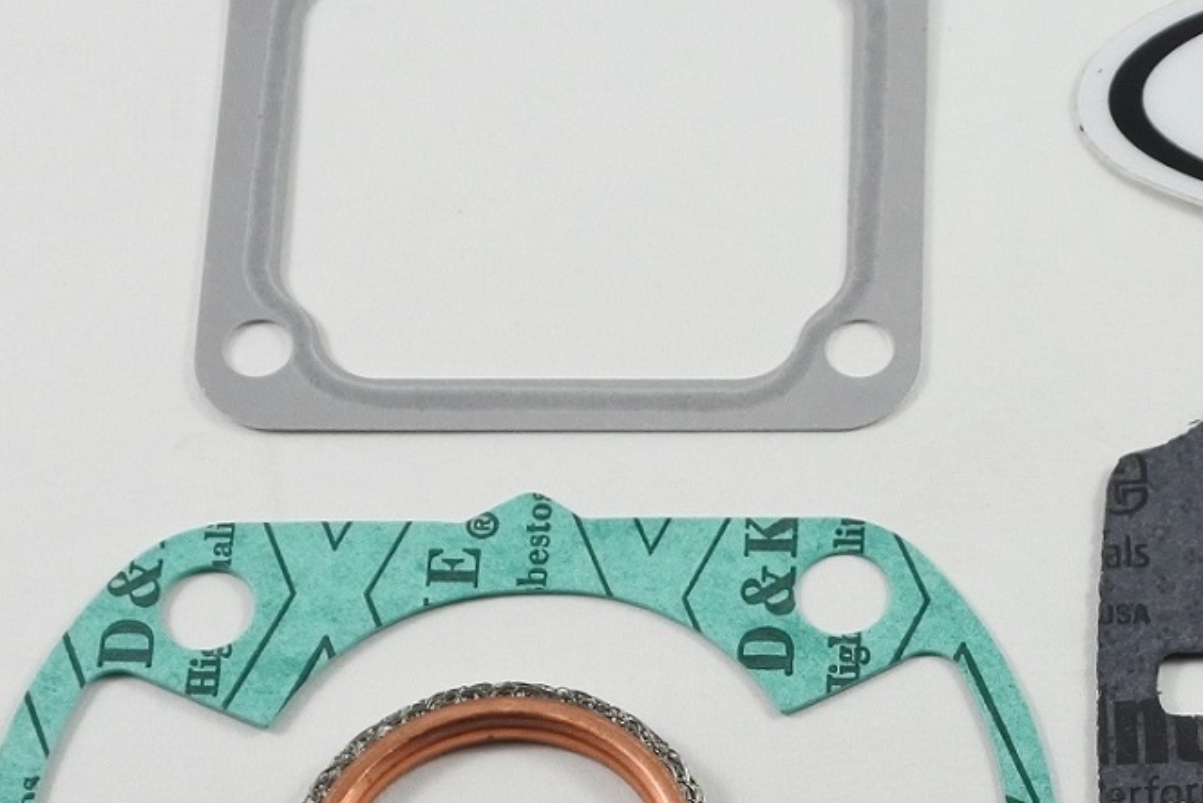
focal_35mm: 104
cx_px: 1050
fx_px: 3477
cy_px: 598
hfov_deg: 19.3
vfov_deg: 13.1
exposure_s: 1/125
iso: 450
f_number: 4.5
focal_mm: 16.1
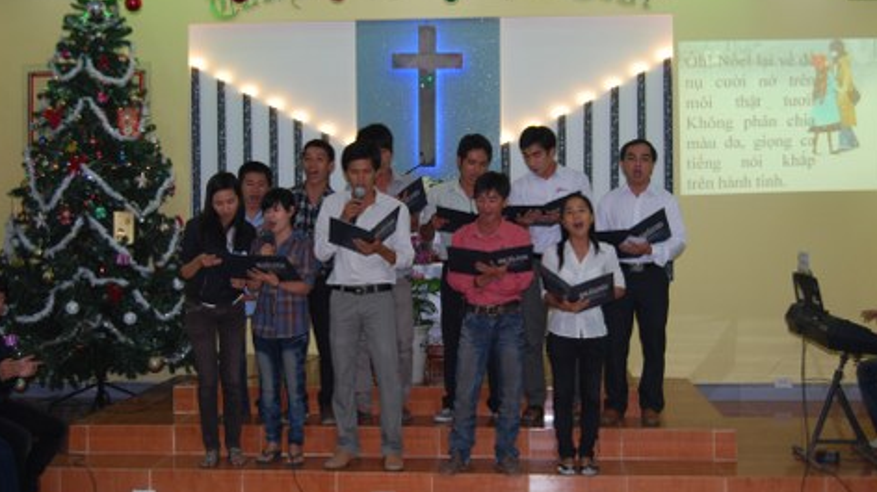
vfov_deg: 24.9
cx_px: 440
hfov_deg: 42.9
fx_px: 1116
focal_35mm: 48
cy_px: 255
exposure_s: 1/60
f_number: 4.2
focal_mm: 30
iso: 200
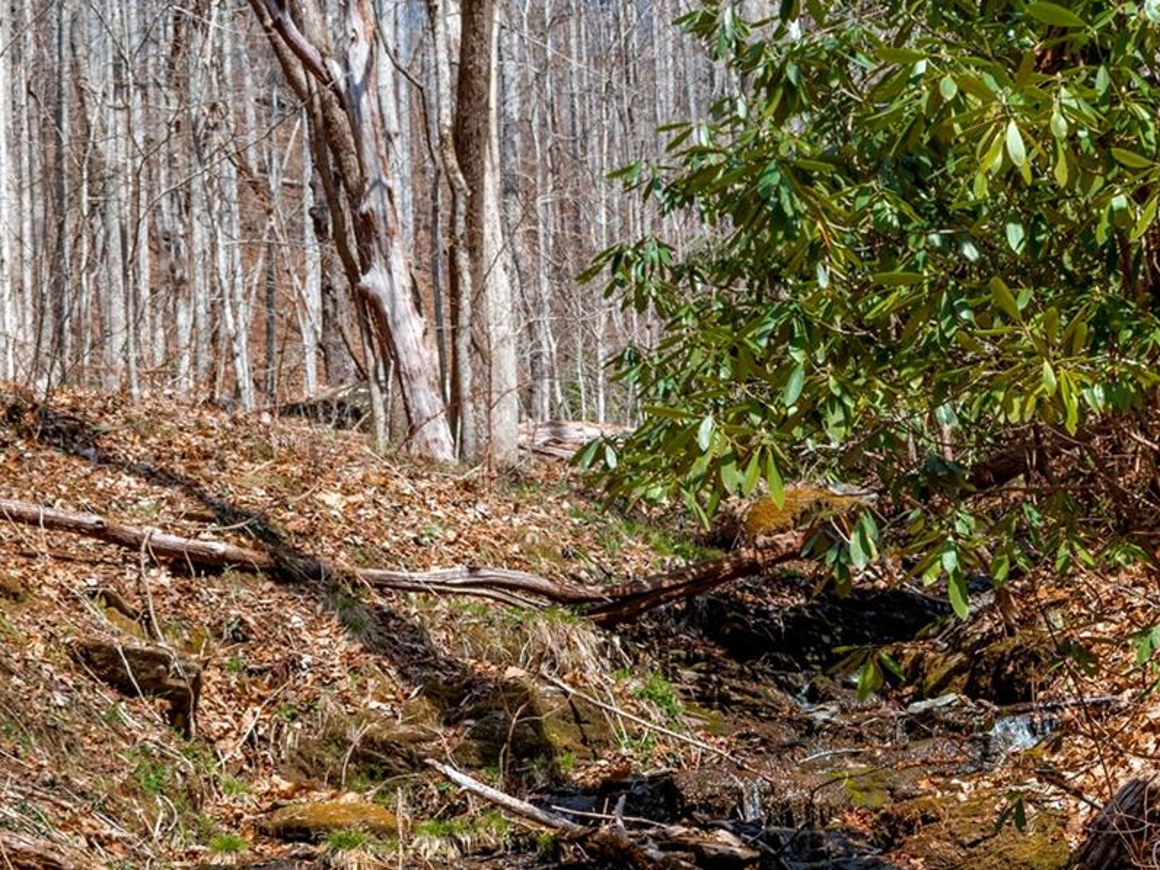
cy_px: 949
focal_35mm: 89
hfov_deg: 21.8
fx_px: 2982
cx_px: 906
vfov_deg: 16.1
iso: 180
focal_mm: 24
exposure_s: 1/250
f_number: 8
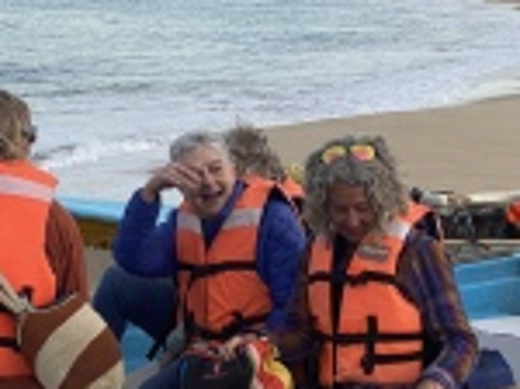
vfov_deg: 11.6
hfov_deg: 15.5
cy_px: 240
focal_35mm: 127
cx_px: 156
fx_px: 1905
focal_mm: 6
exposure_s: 1/466
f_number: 2
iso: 20
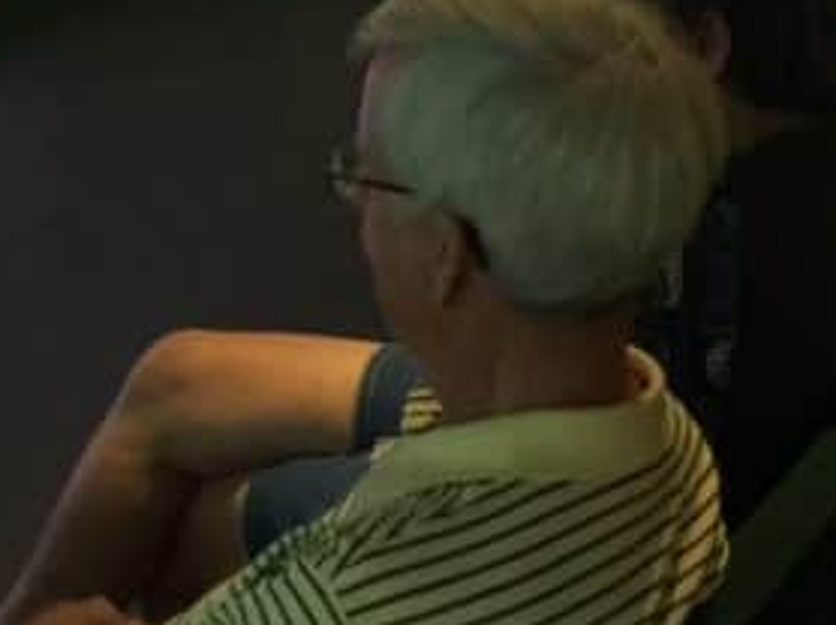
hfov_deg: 18.3
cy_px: -373
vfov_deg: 12.9
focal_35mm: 107
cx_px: 250
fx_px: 2582
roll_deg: -1.1
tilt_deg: -4.3
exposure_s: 1/15
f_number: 2.2
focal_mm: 4.15
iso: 125
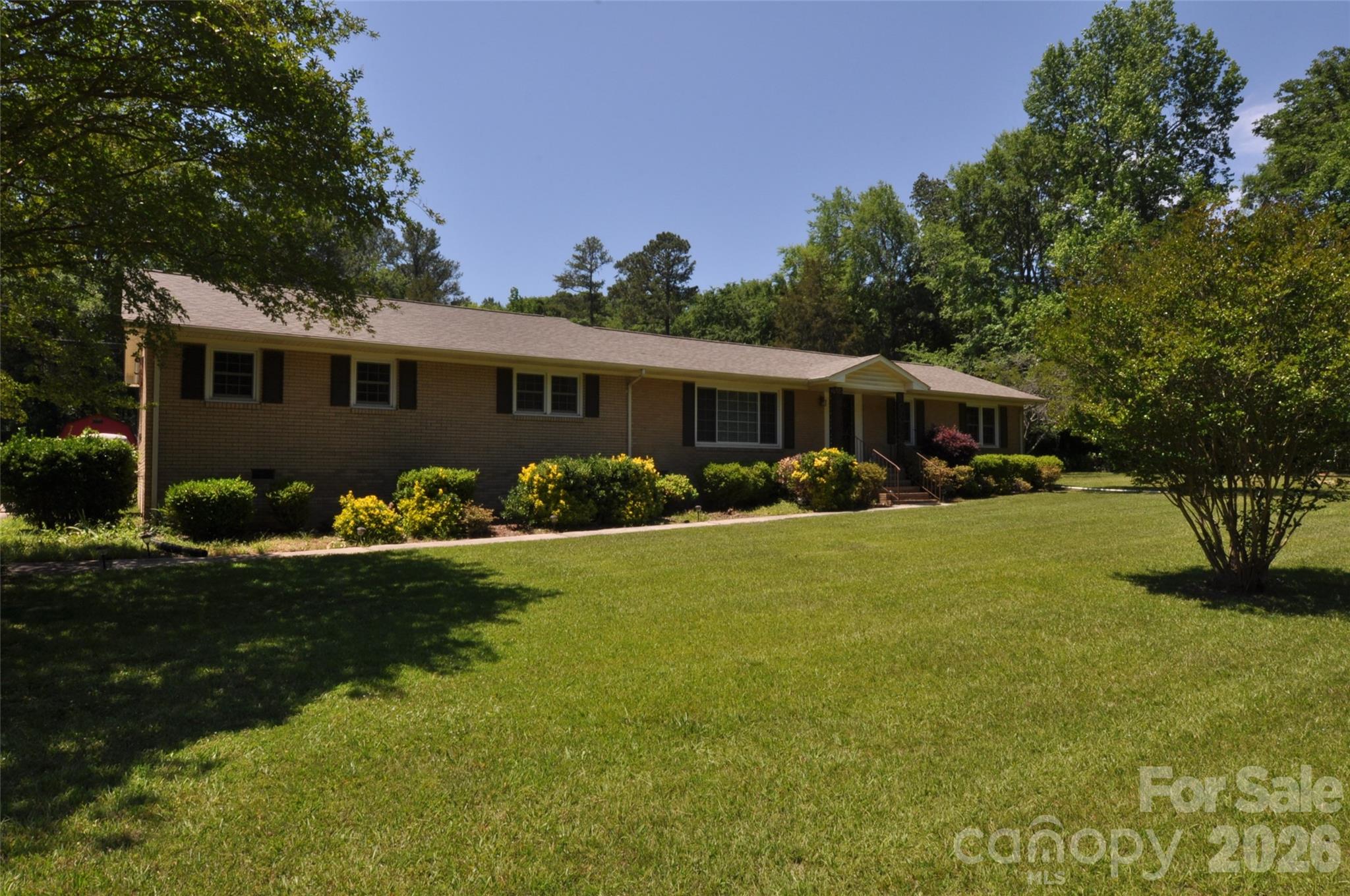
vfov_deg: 59.4
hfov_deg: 81.3
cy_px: 448
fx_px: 786
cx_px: 675
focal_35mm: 21
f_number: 4
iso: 200
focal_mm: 14
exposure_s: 1/60
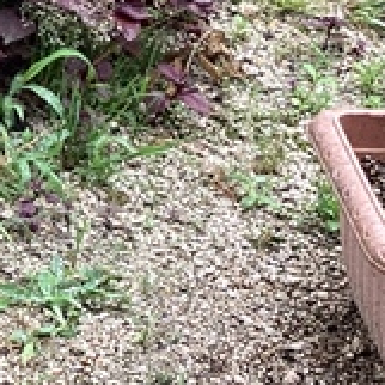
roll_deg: -2.0
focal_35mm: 170
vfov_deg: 10.0
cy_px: -153
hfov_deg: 9.8
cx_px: -265
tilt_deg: -30.4
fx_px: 2139
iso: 25
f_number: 2.4
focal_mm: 3.3
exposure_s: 1/127
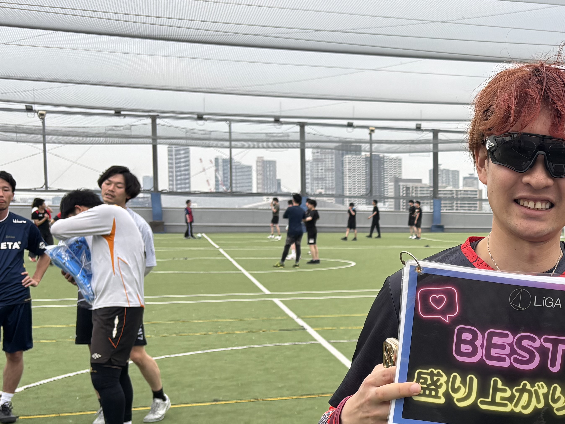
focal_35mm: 55
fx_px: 898
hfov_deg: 32.8
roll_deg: -0.6
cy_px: 300
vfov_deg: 26.3
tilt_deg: -6.0
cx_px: 531
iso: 50
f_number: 1.6
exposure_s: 1/531
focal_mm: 5.96
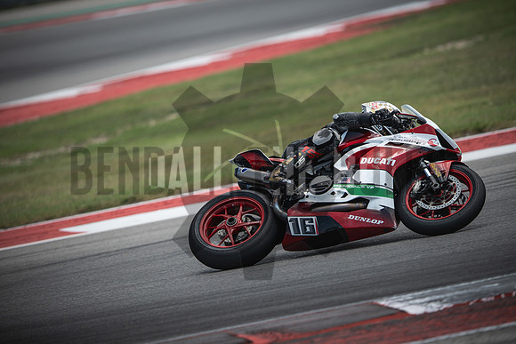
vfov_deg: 4.6
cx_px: 258
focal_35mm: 300
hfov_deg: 6.9
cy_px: 172
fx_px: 4301
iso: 125
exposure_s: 1/2000
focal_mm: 200
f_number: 2
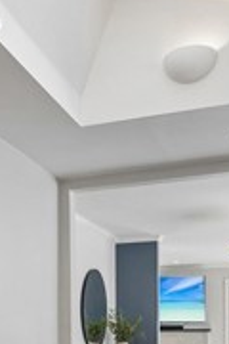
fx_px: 544
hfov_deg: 23.0
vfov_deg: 32.5
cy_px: 336
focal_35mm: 57
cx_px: 10
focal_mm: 16
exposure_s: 1/40
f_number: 8
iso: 400
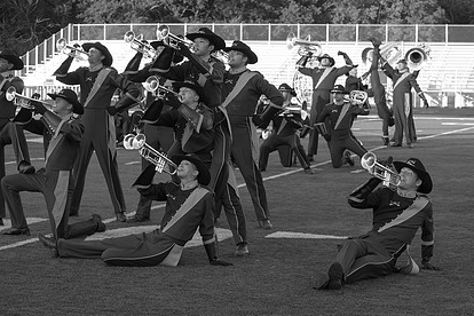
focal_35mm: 98
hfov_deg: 20.8
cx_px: 210
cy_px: 132
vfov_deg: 14.0
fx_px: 1290
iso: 640
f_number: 8
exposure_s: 1/250
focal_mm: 70
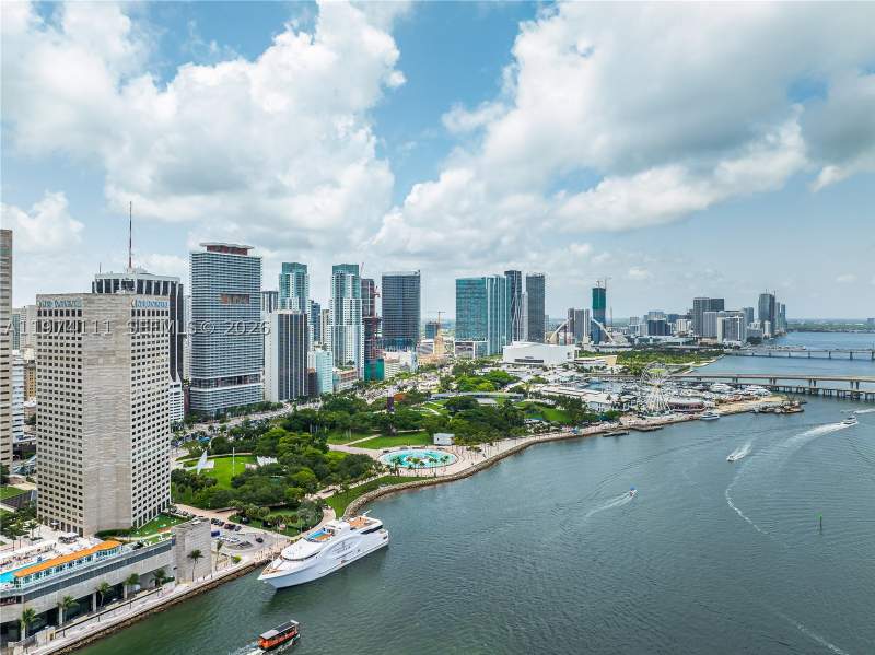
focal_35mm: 24
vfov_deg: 56.8
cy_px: 328
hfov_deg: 71.6
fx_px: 606
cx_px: 438
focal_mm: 12.29
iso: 100
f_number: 4
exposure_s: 1/200
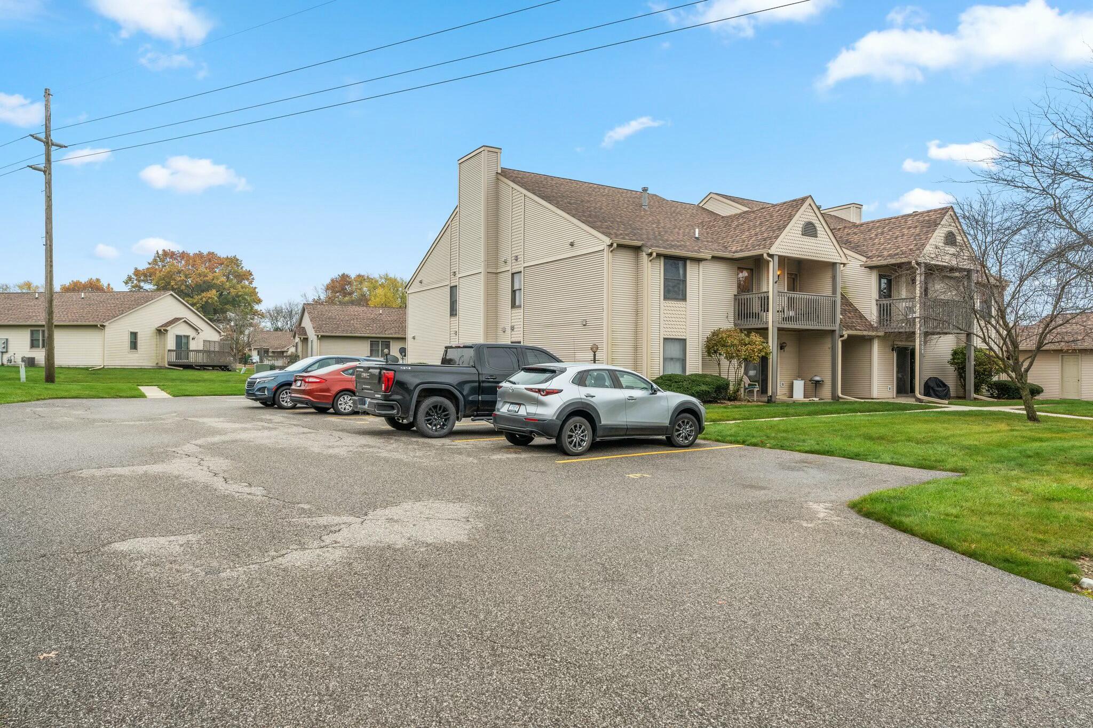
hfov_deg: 73.7
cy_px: 364
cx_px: 546
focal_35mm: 24
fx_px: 729
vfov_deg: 53.1
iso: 500
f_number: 8
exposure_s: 1/160
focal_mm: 24
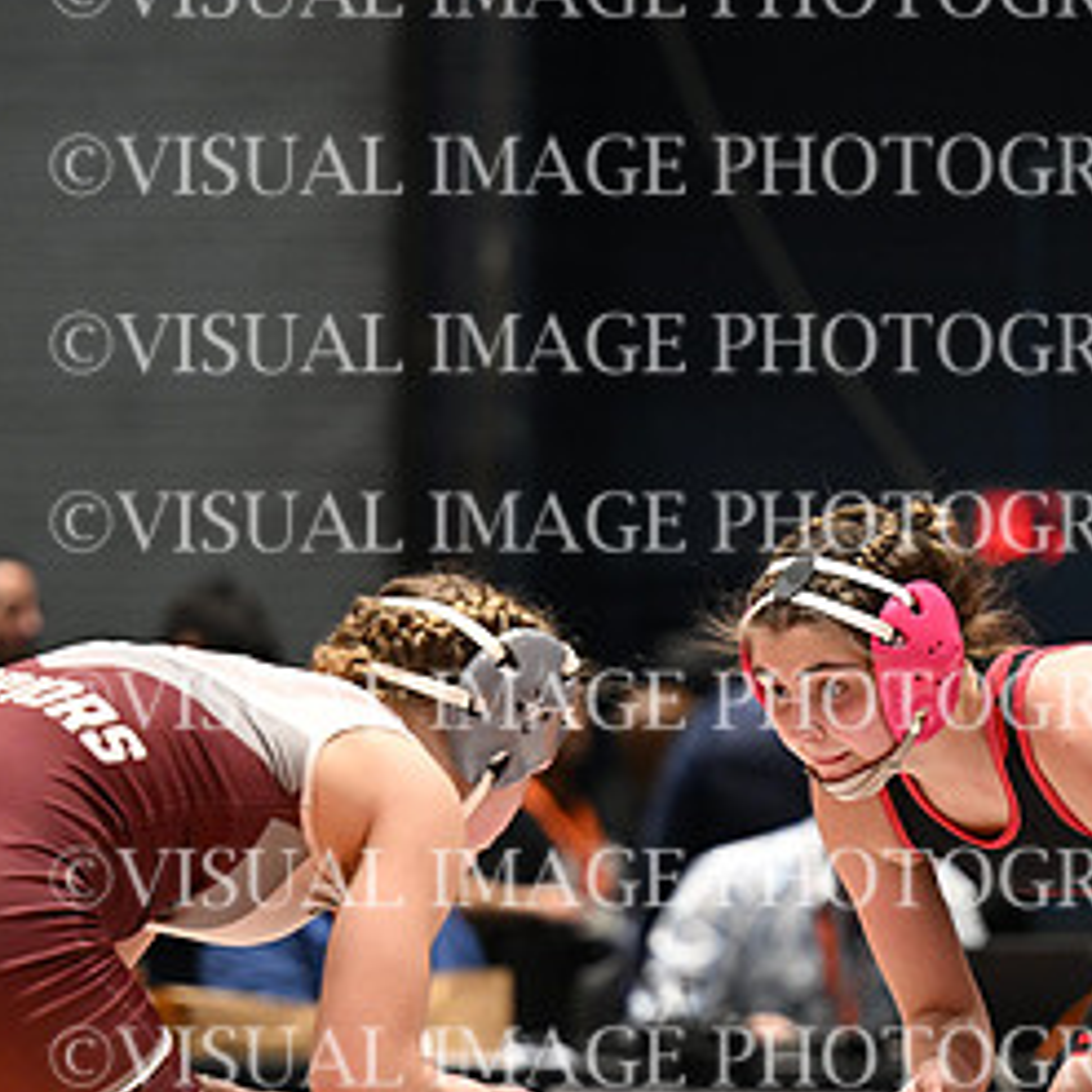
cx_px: 690
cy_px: 789
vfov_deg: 6.8
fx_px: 9244
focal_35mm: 259
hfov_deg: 6.8
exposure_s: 1/767
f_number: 2.8
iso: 3200
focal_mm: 130
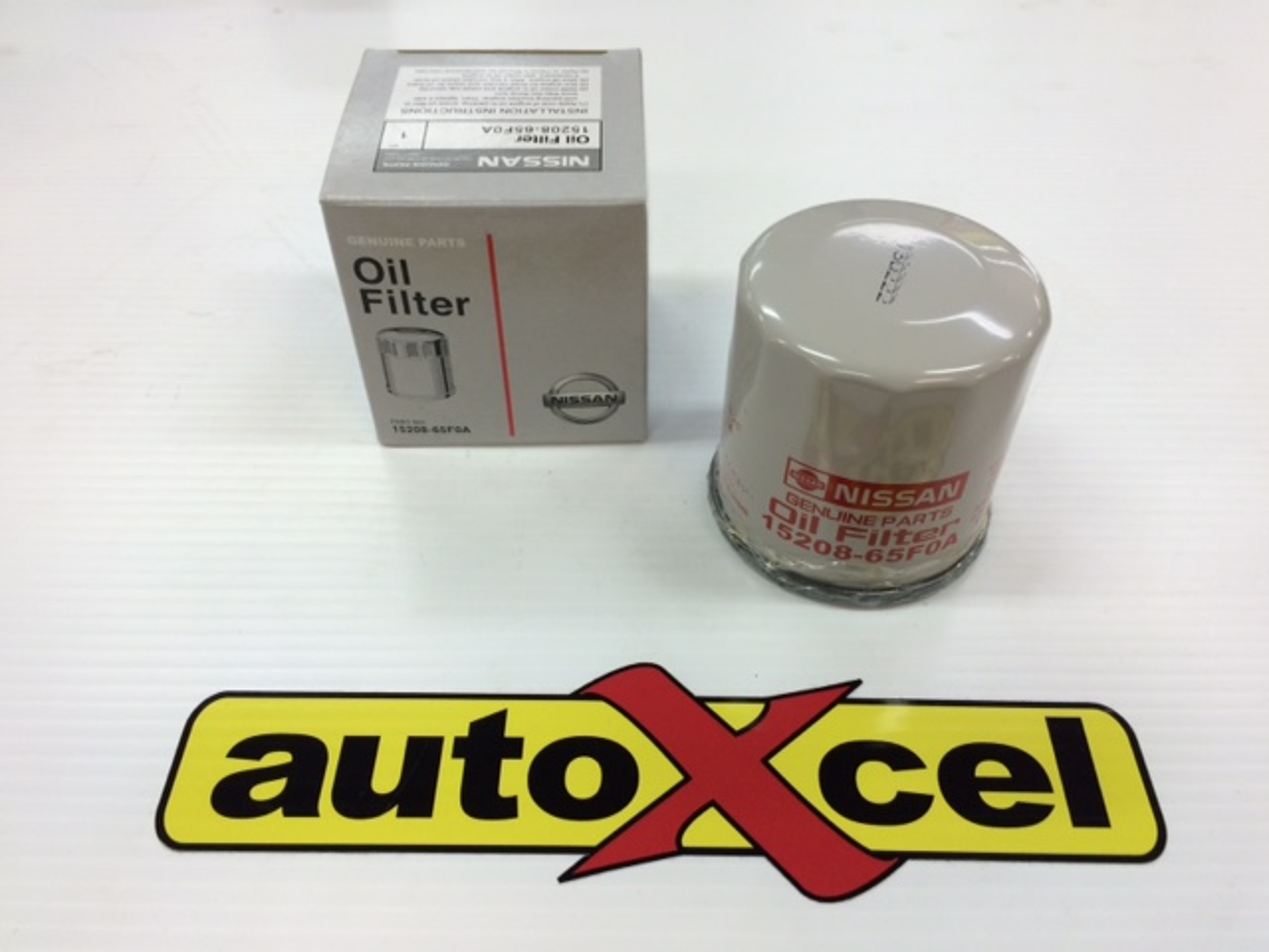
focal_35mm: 29
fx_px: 1063
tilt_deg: -47.1
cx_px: 634
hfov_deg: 61.7
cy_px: 476
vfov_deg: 48.2
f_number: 2.2
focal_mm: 4.15
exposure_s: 1/33
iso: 32
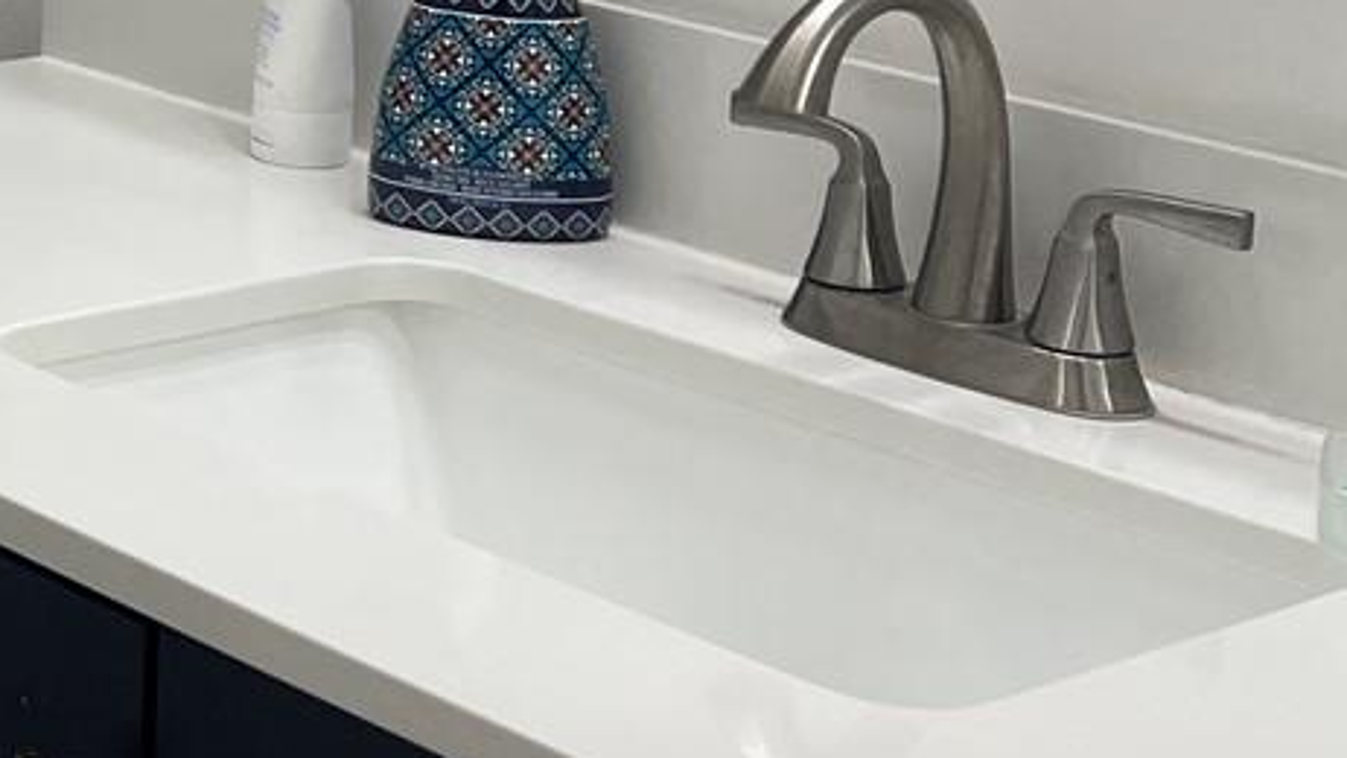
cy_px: -236
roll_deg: -1.0
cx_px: -496
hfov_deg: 19.7
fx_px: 3501
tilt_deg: -6.7
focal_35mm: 98
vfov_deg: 12.0
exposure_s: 1/120
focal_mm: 5.7
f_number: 1.5
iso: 50
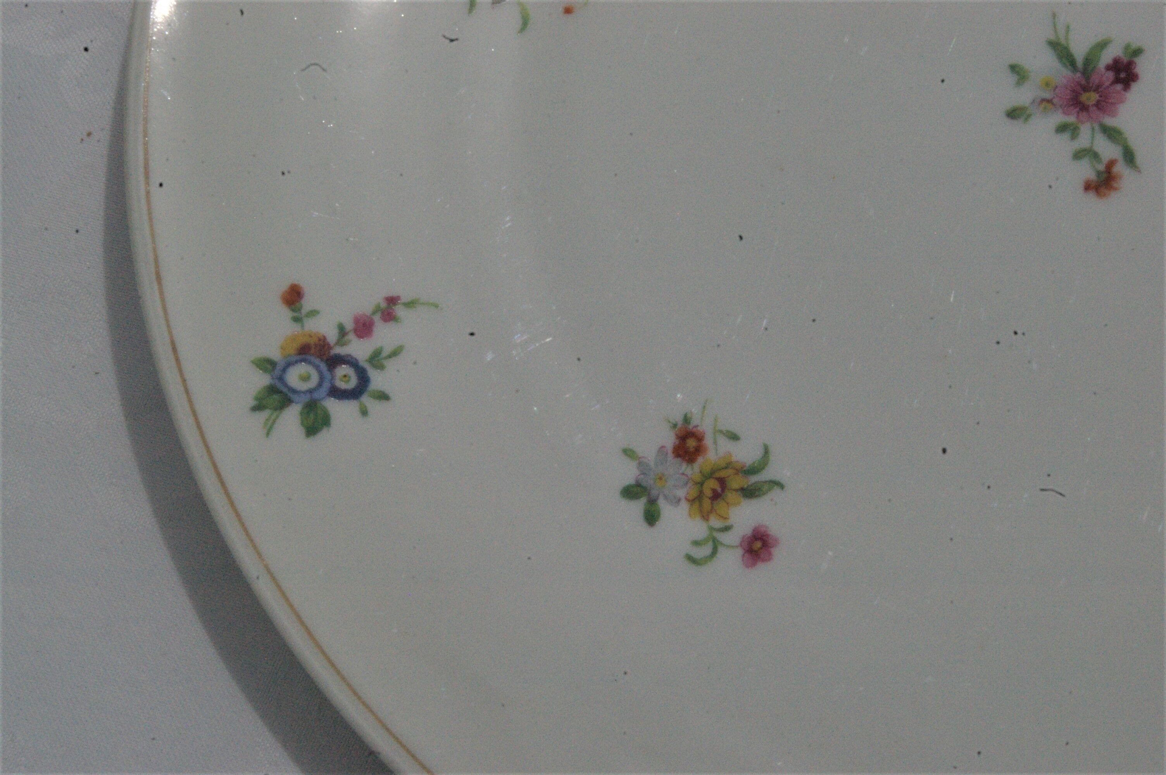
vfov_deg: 34.1
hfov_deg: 49.6
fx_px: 1262
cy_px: 388
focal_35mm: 39
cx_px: 583
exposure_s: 1/1500
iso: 1600
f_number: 19
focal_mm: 26
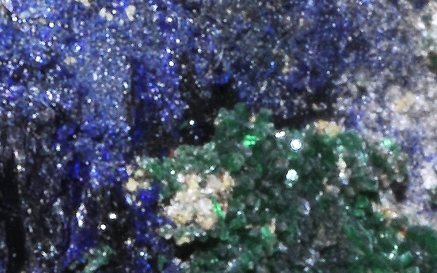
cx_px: 330
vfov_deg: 2.2
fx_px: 7252
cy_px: -272
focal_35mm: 609
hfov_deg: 3.5
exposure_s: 1/60
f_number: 40
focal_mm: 60
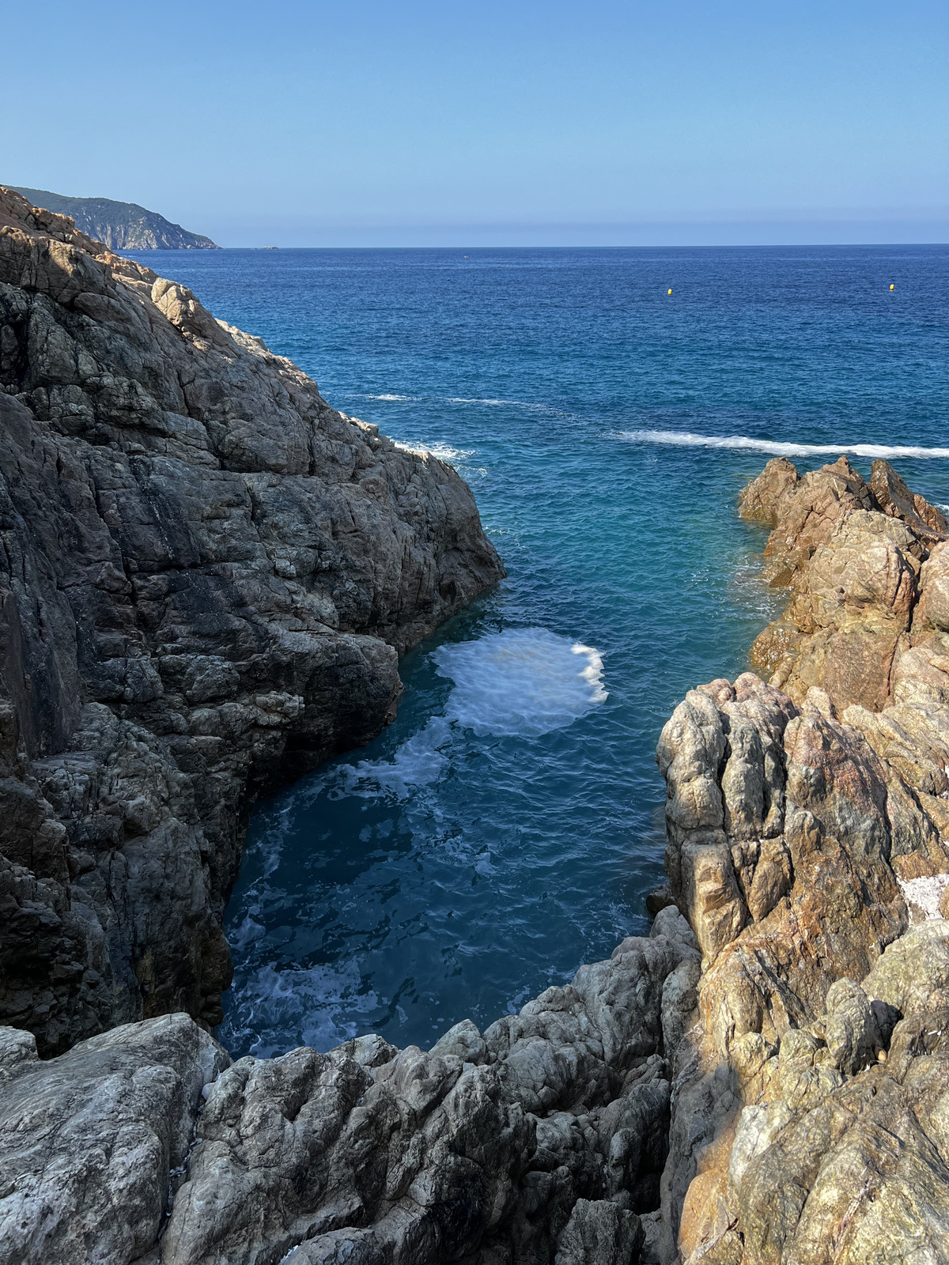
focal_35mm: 26
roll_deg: -0.3
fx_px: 950
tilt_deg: -21.6
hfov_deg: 53.1
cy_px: 632
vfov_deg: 67.3
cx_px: 474
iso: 50
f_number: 1.5
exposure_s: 1/2299
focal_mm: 5.7
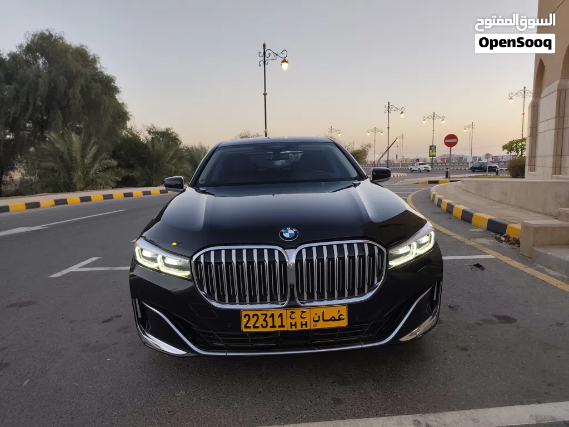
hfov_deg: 73.9
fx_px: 378
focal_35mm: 23
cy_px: 214
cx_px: 284
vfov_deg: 58.9
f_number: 1.65
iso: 80
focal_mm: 6.19
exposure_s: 1/120
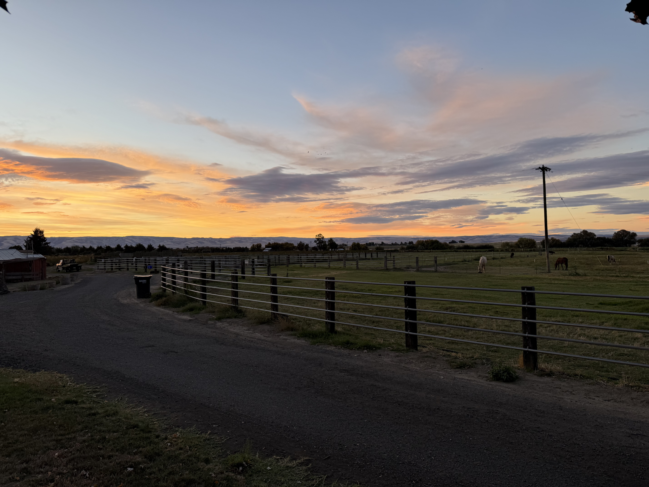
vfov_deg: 56.8
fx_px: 450
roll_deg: +1.3
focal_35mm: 24
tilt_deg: +1.2
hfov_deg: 71.6
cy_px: 244
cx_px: 324
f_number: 1.78
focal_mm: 6.76
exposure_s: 1/196
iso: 64
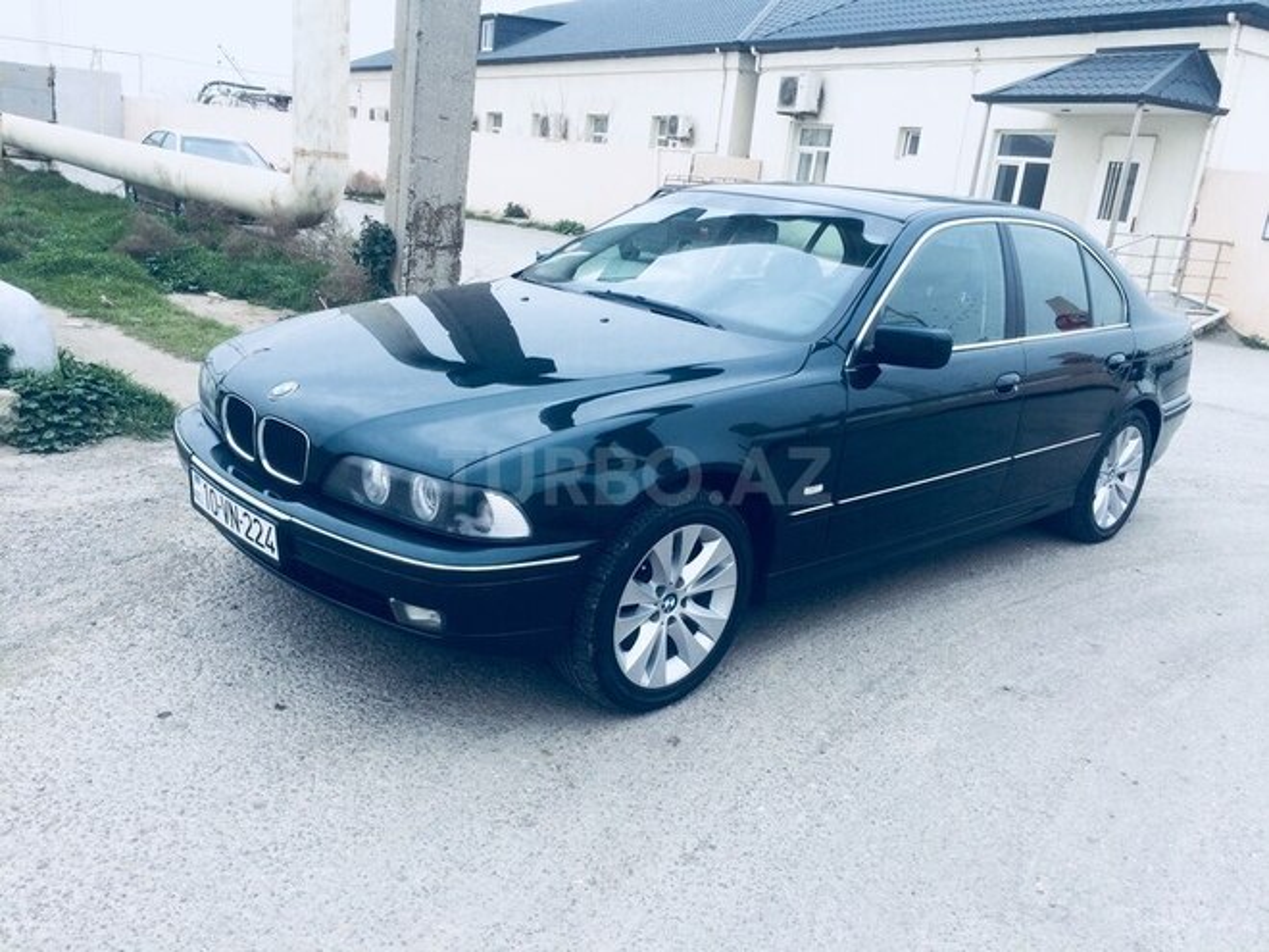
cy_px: 476
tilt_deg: -15.3
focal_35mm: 29
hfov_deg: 61.7
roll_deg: -6.2
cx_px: 634
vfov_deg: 48.2
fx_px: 1063
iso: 32
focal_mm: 4.15
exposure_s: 1/855
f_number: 2.2
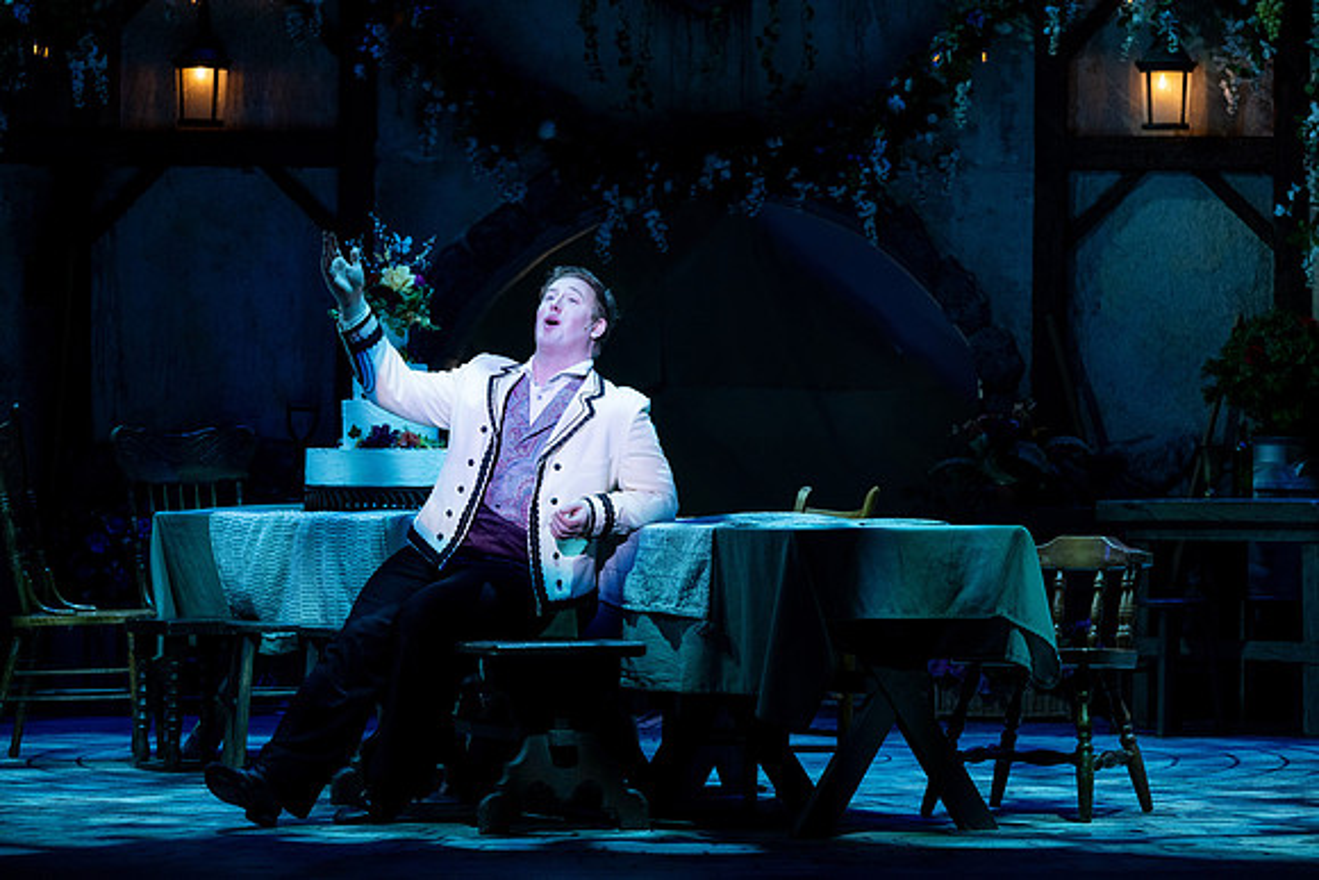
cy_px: 440
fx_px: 4947
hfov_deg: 15.2
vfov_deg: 10.2
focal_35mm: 135
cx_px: 660
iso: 1000
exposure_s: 1/160
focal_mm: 135
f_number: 5
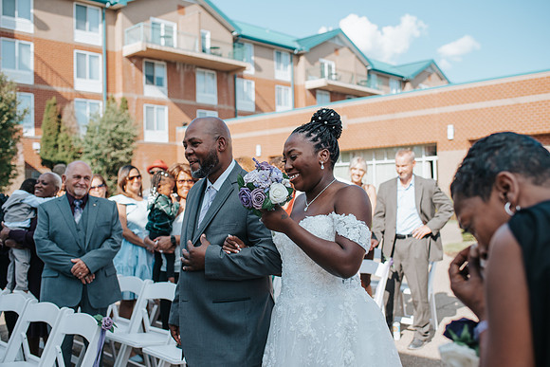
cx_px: 275
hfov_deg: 52.3
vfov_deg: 36.3
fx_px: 559
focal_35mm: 37
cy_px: 184
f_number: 3.2
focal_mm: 35
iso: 125
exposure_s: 1/1250
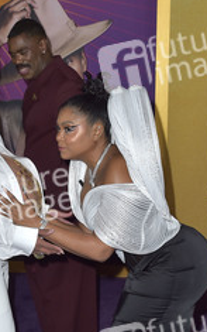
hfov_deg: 16.6
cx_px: 43
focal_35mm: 78
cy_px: 273
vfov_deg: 25.9
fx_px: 704
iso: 320
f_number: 6.3
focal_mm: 45
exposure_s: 1/250
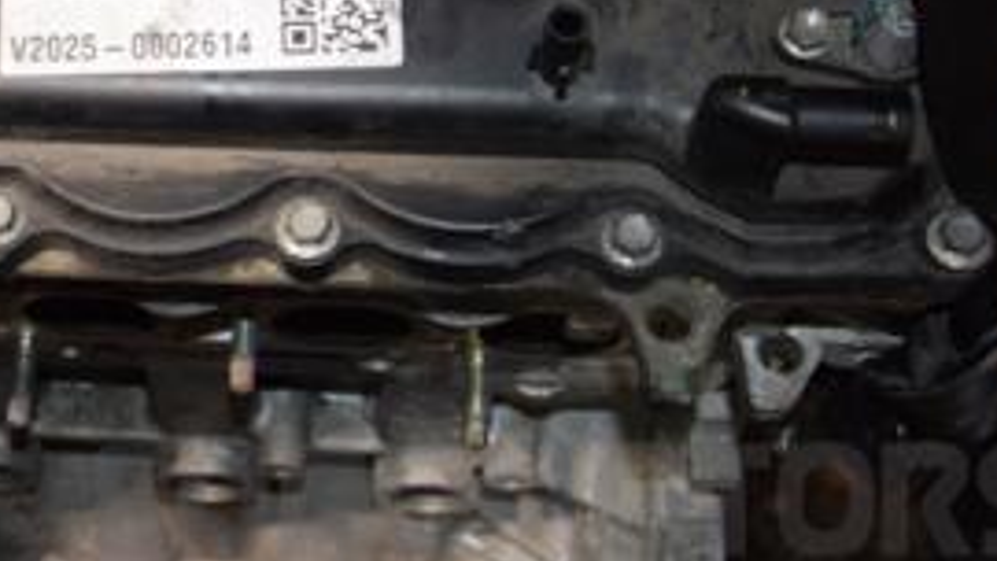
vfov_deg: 13.7
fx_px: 2305
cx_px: 26
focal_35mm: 87
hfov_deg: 23.5
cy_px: 7
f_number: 5
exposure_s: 1/60
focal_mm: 25
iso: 800
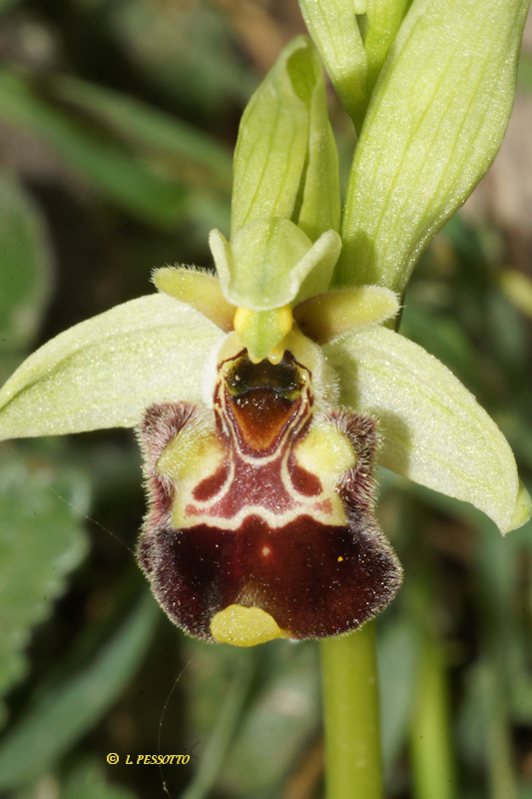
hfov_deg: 10.2
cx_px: 266
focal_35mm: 135
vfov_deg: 15.2
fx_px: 2994
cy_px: 400
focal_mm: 90
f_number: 25
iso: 800
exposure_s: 1/125
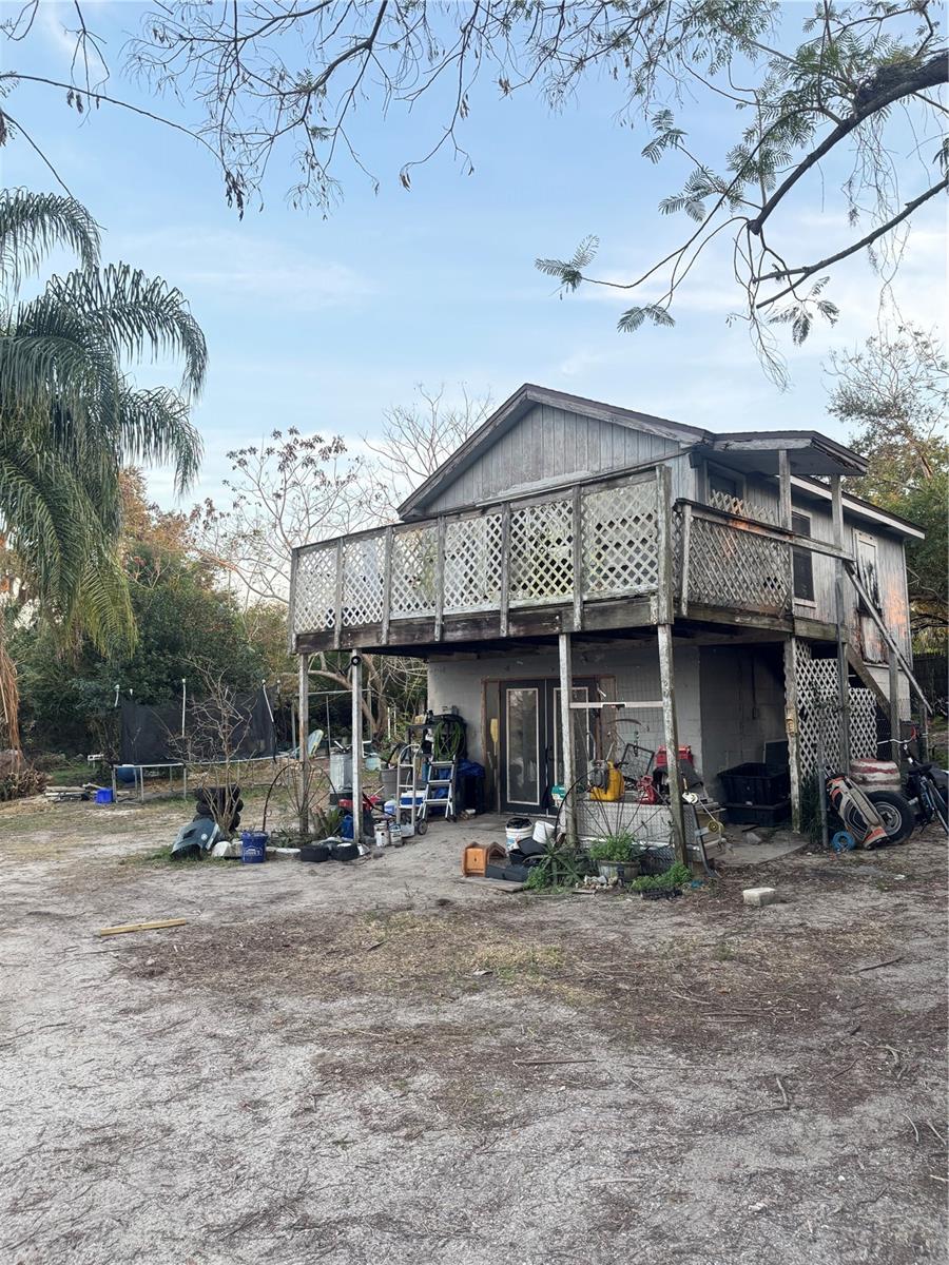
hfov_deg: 56.8
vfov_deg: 71.6
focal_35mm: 24
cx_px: 474
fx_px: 877
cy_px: 632
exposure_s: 1/130
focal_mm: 6.76
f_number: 1.78
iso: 100
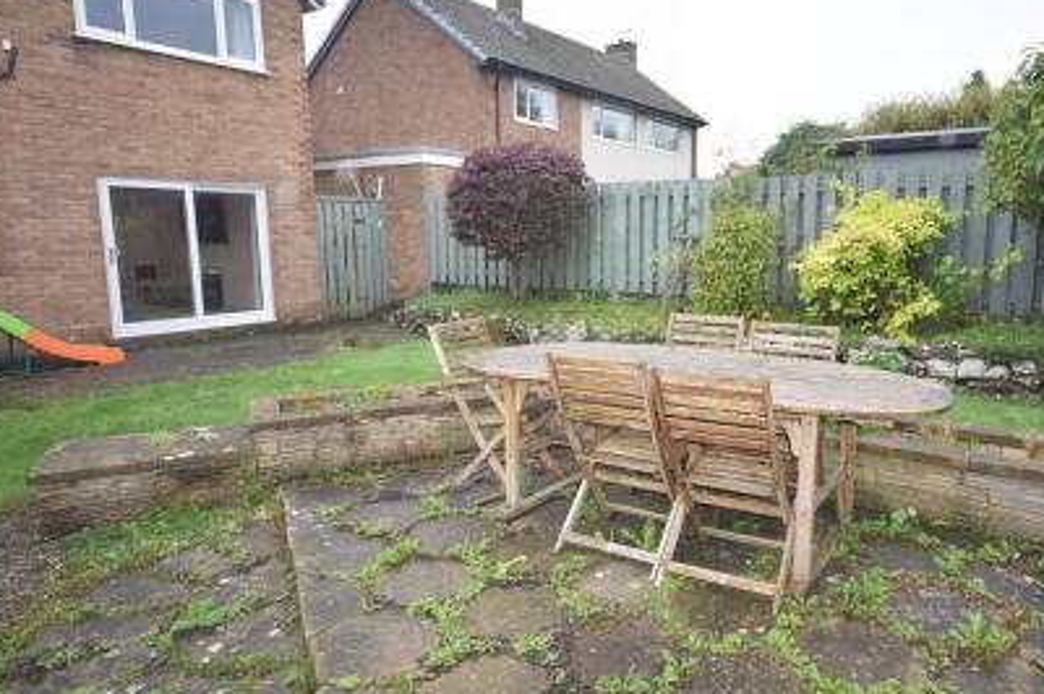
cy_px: 338
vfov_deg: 51.2
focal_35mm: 25
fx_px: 724
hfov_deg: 71.1
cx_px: 603
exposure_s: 1/125
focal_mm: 14
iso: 220
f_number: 5.6
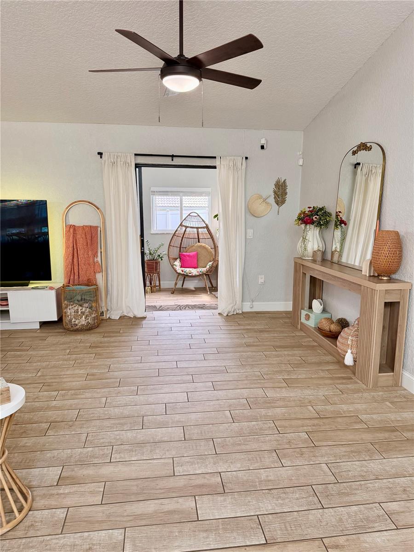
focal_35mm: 24
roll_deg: -0.8
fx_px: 383
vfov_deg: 71.6
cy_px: 276
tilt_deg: -9.8
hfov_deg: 56.8
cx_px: 207
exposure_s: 1/120
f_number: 1.78
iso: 250
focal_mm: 6.76
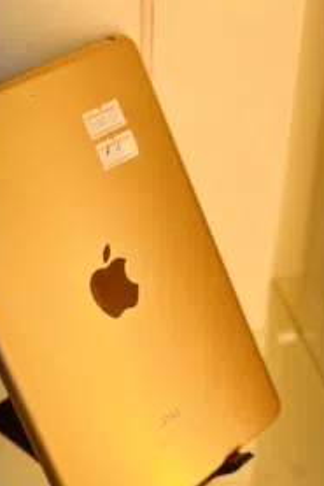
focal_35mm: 72
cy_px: 277
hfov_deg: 18.9
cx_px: 107
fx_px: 971
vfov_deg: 28.0
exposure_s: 1/797
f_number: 1.78
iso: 80
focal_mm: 6.86
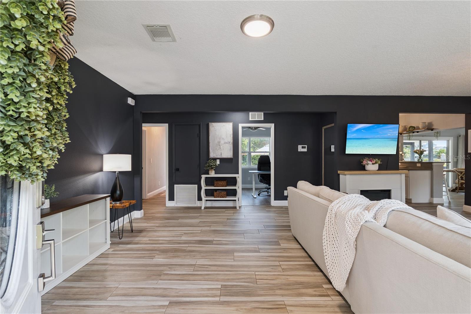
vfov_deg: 73.7
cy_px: 157
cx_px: 236
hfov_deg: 96.7
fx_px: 209
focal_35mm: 16
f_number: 9
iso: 800
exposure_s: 1/13
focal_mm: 16
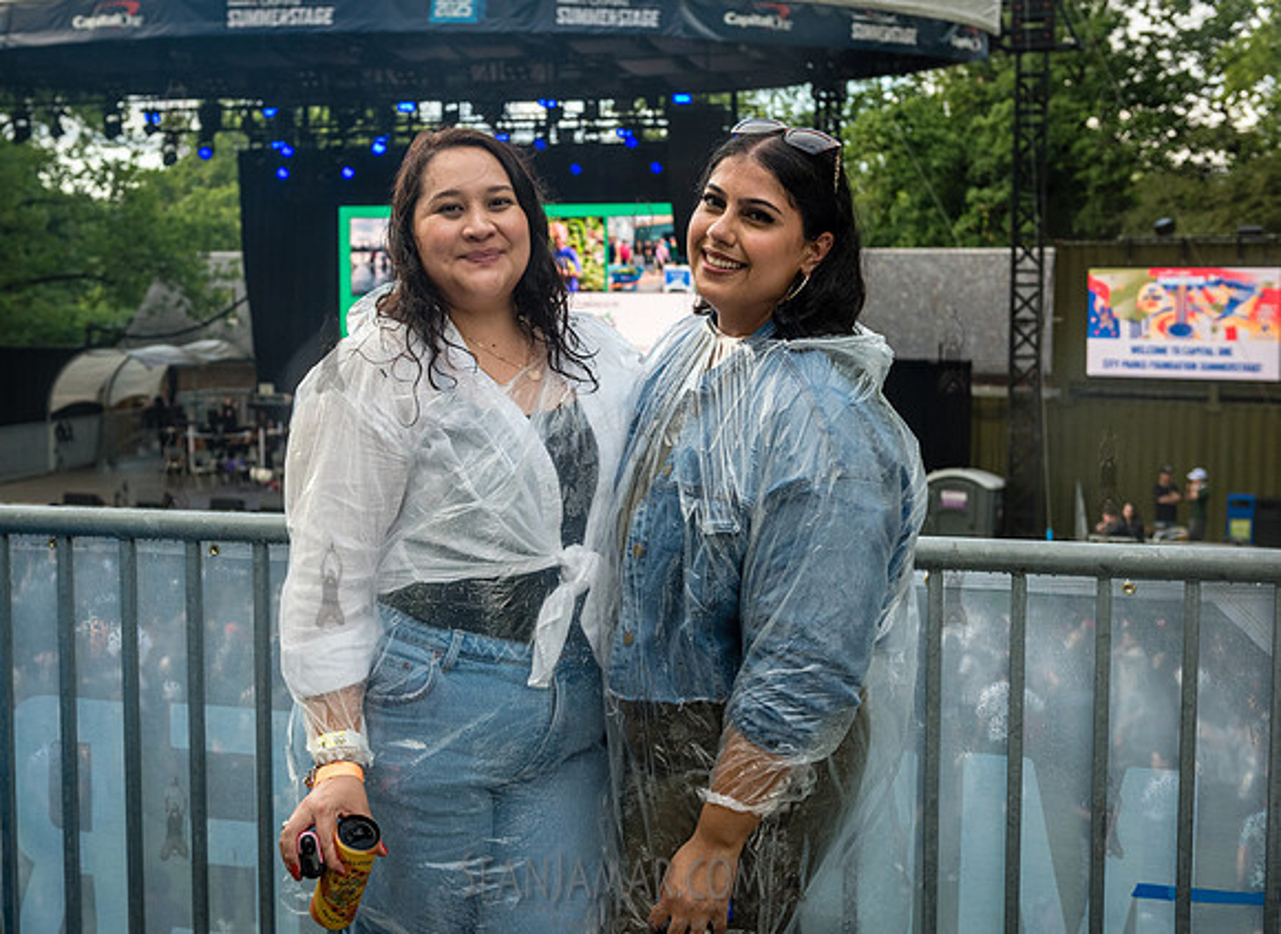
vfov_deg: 28.2
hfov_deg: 38.0
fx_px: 1856
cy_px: 437
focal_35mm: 51
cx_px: 541
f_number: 4.5
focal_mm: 44
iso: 1000
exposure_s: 1/1000
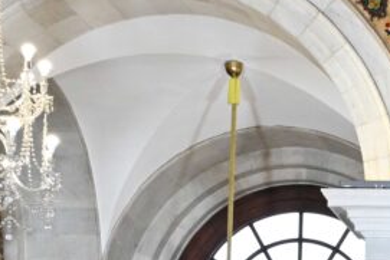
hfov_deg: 13.5
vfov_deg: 9.8
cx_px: 709
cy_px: 387
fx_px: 1474
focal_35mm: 136
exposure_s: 1/200
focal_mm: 24
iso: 1000
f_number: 5
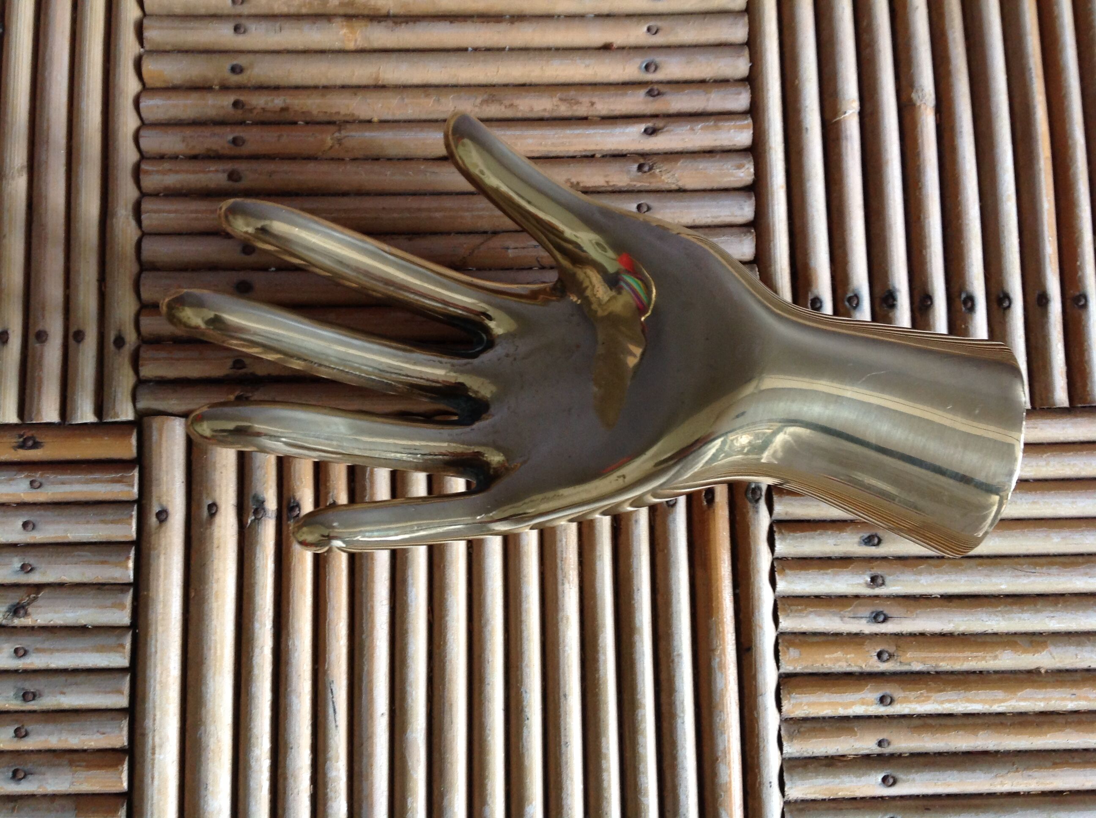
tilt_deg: -83.2
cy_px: 409
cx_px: 548
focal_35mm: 35
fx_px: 1107
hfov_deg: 52.7
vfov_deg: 40.6
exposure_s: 1/15
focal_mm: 4.28
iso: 80
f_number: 2.4
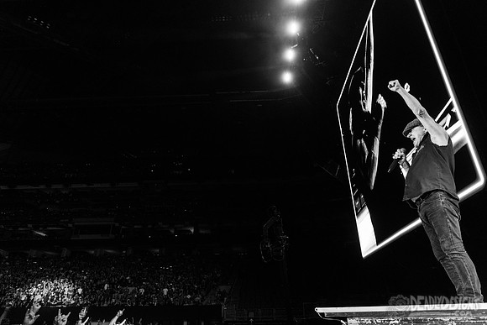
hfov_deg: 73.7
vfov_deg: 53.2
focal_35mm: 24
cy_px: 162
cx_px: 244
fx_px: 325
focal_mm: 24
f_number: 4
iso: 2500
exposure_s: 1/500
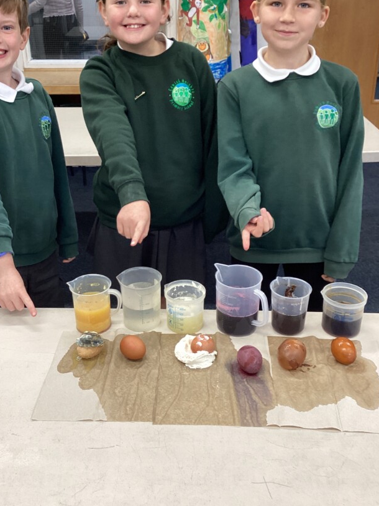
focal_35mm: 39
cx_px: 163
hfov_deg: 36.7
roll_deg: +0.8
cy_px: 228
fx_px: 570
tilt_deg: -25.2
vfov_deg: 47.8
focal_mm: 3.3
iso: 125
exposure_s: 1/60
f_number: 2.4
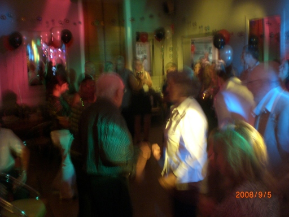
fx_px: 317
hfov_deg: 49.0
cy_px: 108
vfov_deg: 37.7
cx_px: 144
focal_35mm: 38
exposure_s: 1/2
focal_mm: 6.3
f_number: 3.1
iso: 200
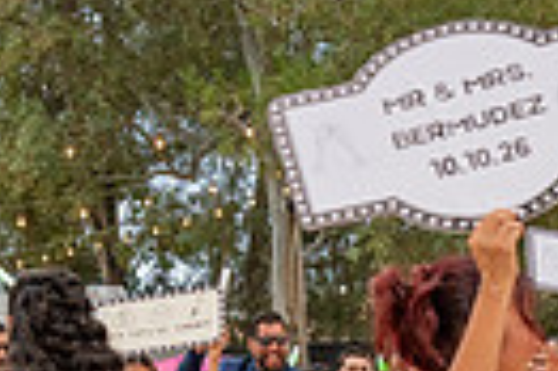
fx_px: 2338
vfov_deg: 8.9
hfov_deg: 13.6
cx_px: 213
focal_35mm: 151
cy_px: 527
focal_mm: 34
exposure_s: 1/200
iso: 1600
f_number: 4
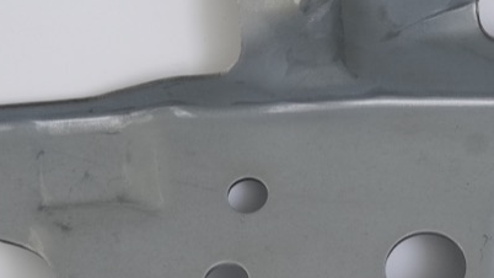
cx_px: 573
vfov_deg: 4.2
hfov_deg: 7.3
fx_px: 3824
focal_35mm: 292
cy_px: 296
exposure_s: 1/250
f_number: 8
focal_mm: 70
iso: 320
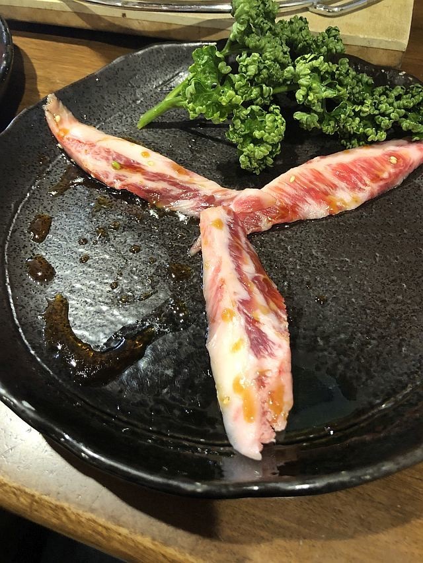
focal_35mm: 28
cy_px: 282
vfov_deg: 63.4
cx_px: 212
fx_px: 456
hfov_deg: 49.8
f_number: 1.8
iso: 64
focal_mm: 4
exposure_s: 1/15
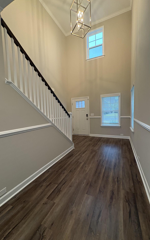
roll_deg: +1.3
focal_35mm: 15
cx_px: 77
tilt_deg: -4.8
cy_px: 121
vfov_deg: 101.5
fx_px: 98
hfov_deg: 74.8
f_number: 2.2
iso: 320
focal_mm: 2.22
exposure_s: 1/60
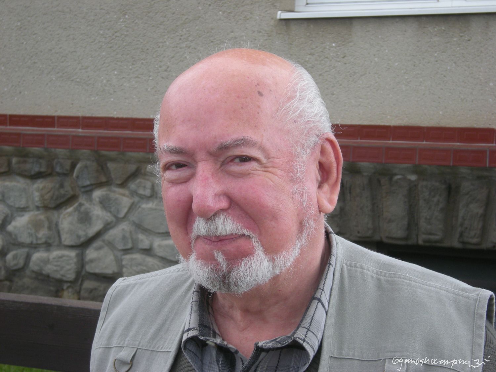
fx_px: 1247
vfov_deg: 17.0
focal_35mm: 87
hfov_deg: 22.5
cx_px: 248
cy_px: 186
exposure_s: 1/112
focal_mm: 14.6
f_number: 5.1
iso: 114
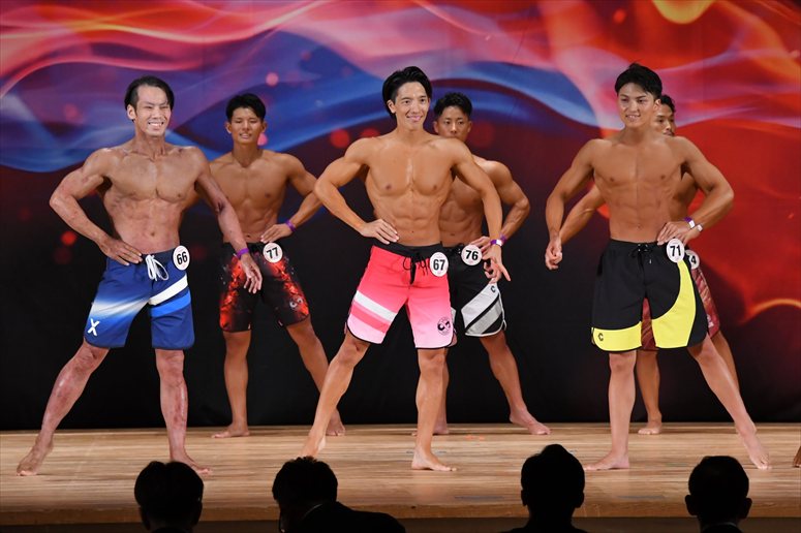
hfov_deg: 9.5
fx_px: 4826
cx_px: 400
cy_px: 266
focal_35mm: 217
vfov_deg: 6.3
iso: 3200
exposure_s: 1/400
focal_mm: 145
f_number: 5.6
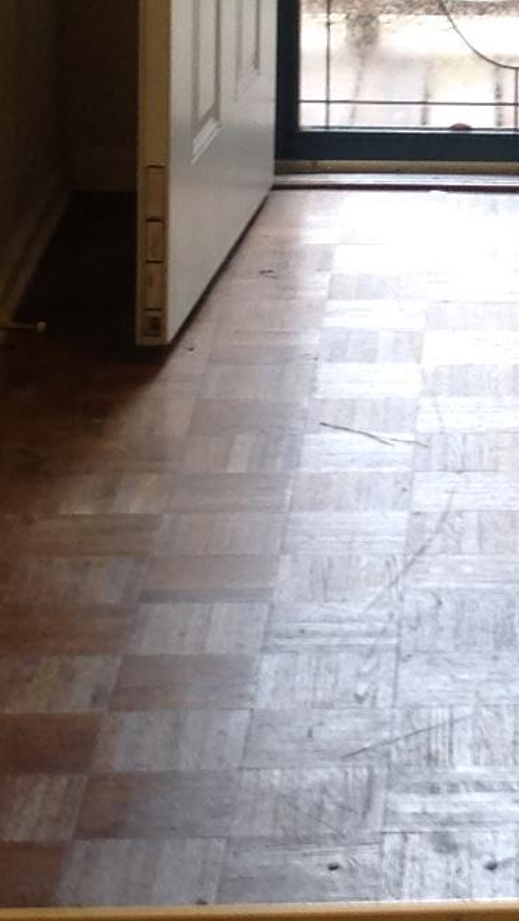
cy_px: -121
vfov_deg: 14.1
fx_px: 3641
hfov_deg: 8.0
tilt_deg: -10.3
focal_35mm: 149
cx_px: 760
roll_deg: -1.7
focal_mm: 4.28
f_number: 2.4
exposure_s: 1/20
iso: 50
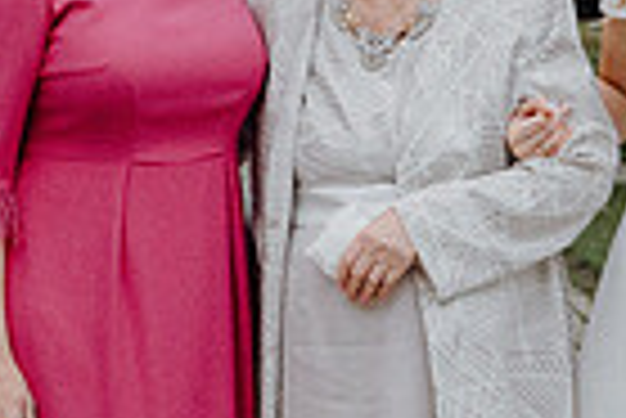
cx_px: 257
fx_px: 2837
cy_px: 245
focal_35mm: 163
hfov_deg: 12.6
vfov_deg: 8.4
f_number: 5
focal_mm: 37
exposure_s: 1/200
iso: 5000
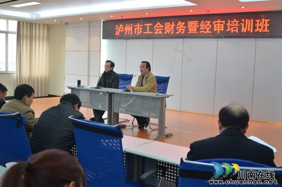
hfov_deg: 46.5
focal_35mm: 42
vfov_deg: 31.7
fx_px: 328
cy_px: 94
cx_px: 141
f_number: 4
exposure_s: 1/60
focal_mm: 28
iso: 720
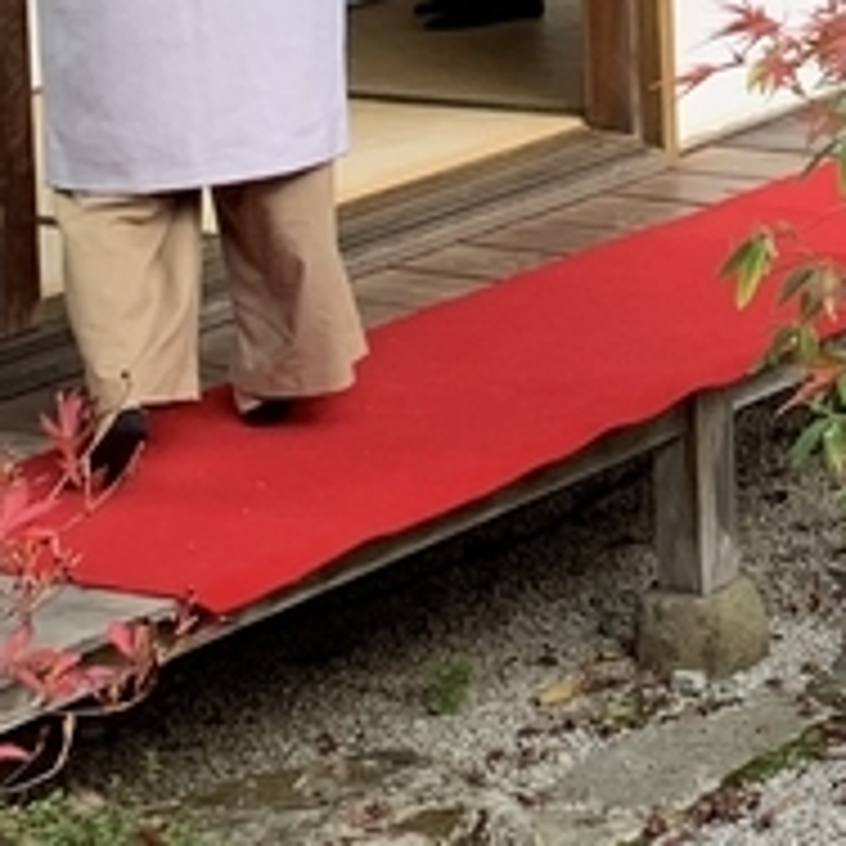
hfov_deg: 10.8
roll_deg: +2.1
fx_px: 4065
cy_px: -621
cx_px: 1710
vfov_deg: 11.2
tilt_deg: -2.8
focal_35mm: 147
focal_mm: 4.25
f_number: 1.8
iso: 25
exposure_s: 1/122
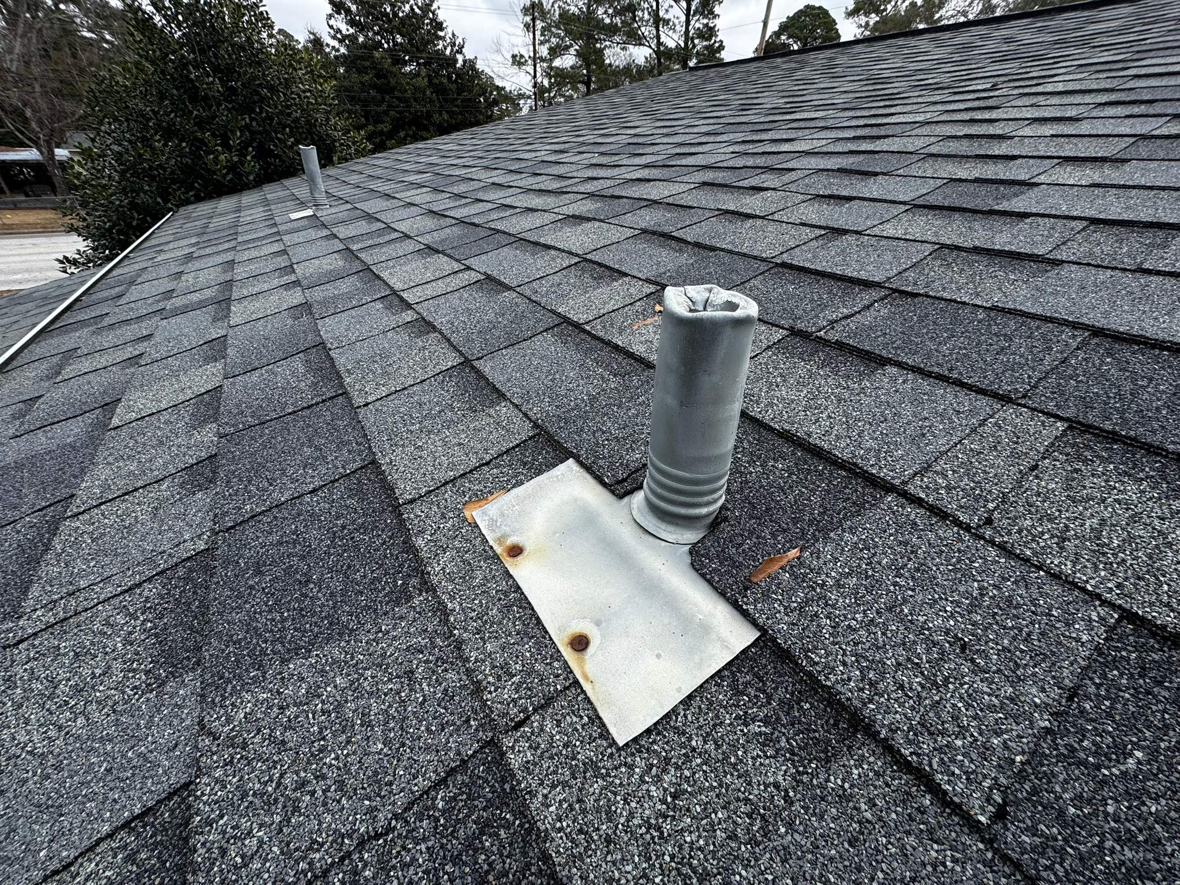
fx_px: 477
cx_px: 590
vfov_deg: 85.7
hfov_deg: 102.1
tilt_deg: -32.0
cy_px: 442
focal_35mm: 14
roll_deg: -1.3
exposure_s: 1/573
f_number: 2.2
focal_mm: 2.22
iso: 40
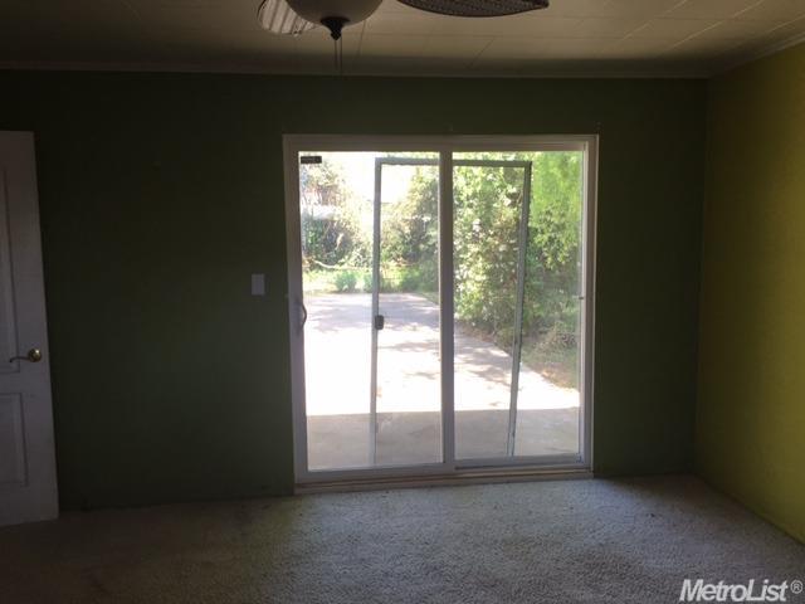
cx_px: 402
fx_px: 674
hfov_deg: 61.7
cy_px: 302
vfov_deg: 48.2
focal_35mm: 29
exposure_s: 1/60
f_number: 2.2
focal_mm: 4.15
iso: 32
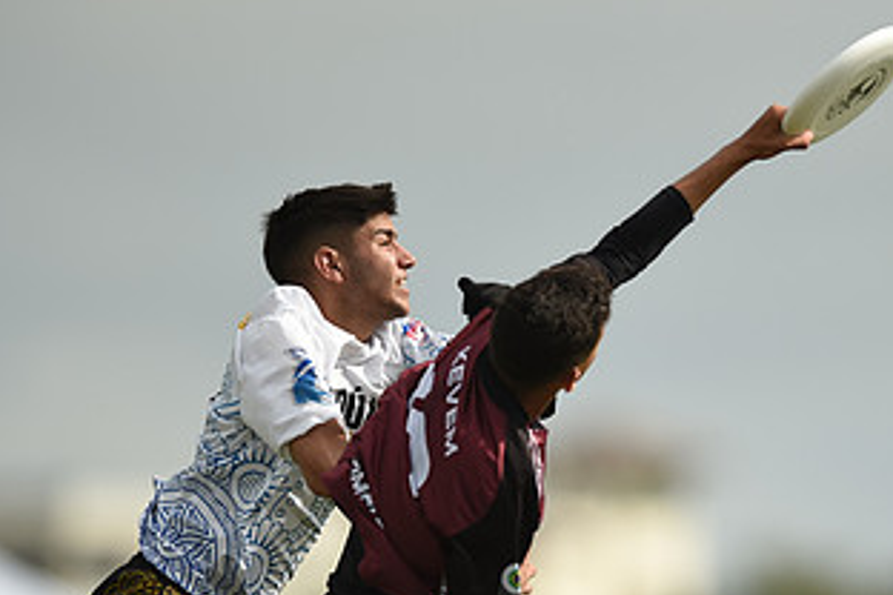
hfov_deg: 2.8
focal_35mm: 744
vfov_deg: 1.8
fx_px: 18454
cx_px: 618
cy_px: 475
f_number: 2.8
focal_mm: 400
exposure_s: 1/4000
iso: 160
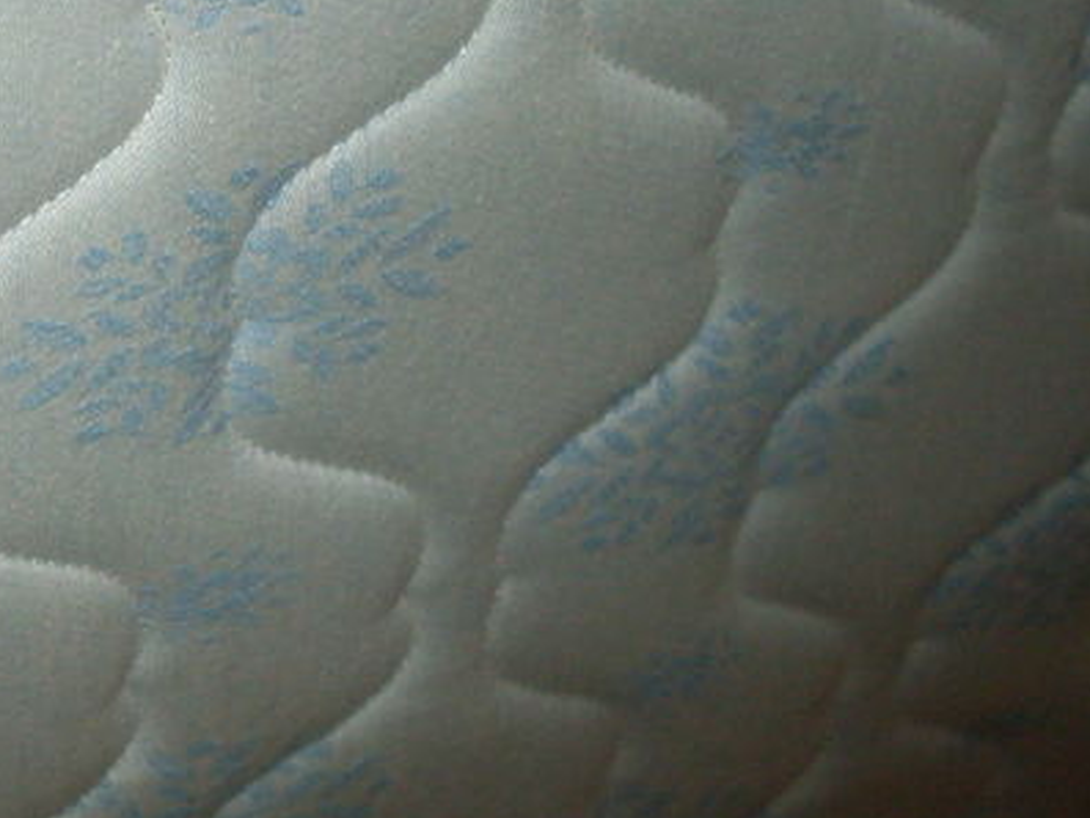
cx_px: -198
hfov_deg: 19.3
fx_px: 3023
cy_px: -11
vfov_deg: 15.1
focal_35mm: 96
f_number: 2.8
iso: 100
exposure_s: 1/45
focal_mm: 6.3
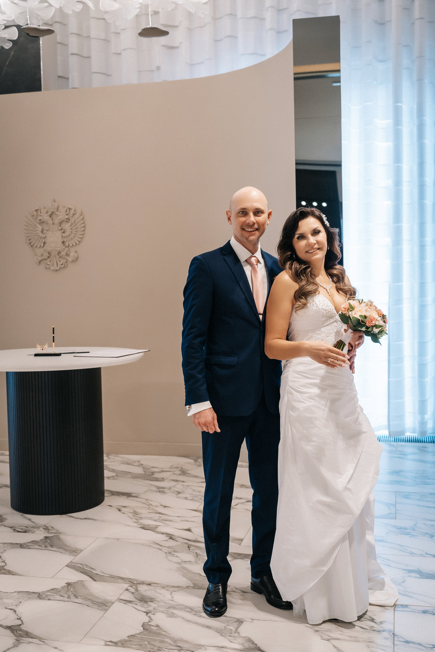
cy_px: 326
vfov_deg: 47.4
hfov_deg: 32.6
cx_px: 218
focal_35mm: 41
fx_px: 743
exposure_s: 1/500
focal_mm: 41
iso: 1000
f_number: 3.5
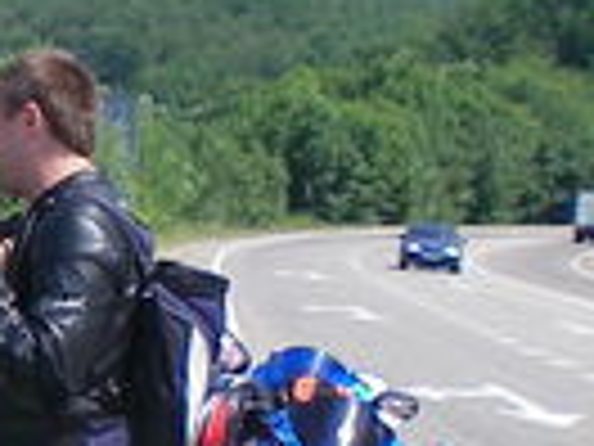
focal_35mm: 231
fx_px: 3964
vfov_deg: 6.4
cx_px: -266
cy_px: 649
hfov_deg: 8.4
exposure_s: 1/500
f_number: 4.6
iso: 64
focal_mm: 6.3
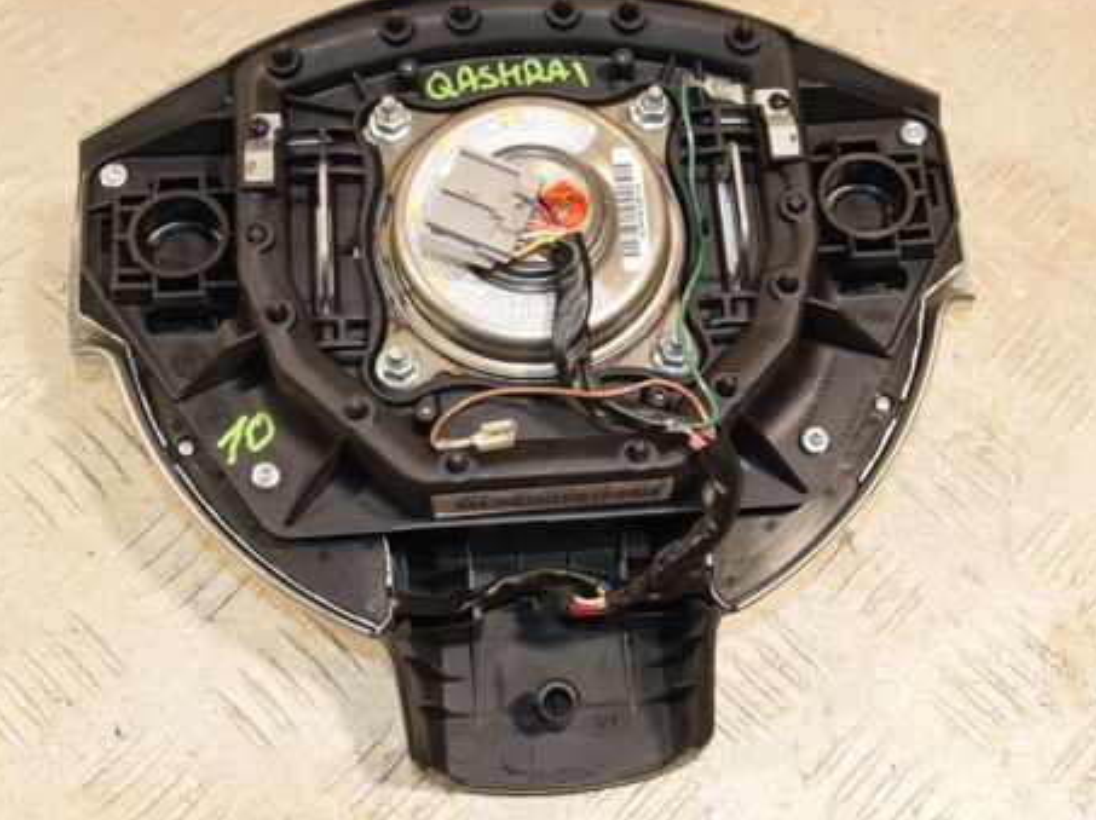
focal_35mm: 53
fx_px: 1677
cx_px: 566
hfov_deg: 36.2
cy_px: 331
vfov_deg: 27.4
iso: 800
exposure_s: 1/200
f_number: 6.3
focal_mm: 26
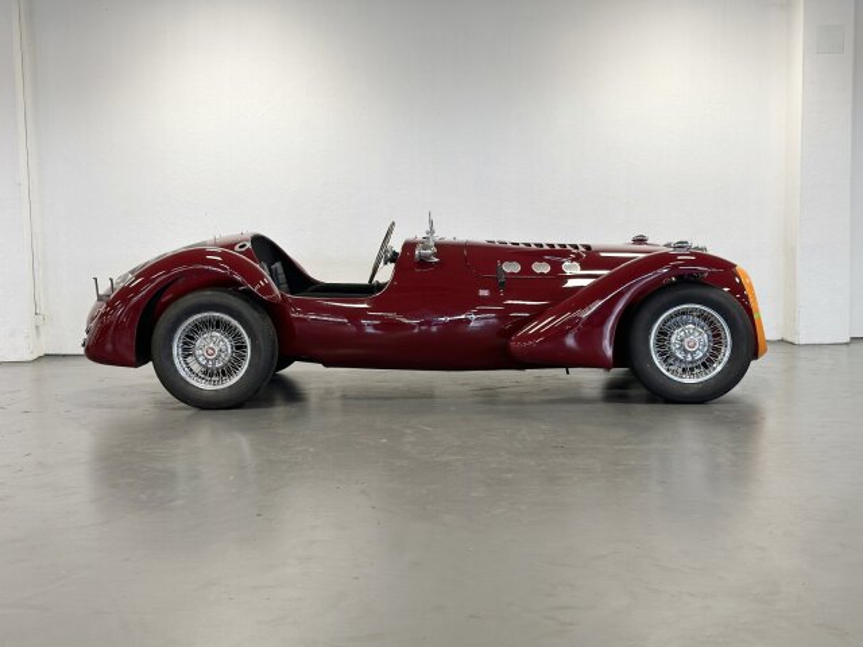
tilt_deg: -5.1
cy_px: 324
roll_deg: +0.4
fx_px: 1197
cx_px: 432
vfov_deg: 30.3
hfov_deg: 39.7
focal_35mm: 48
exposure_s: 1/50
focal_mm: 6.86
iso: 64
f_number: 1.78
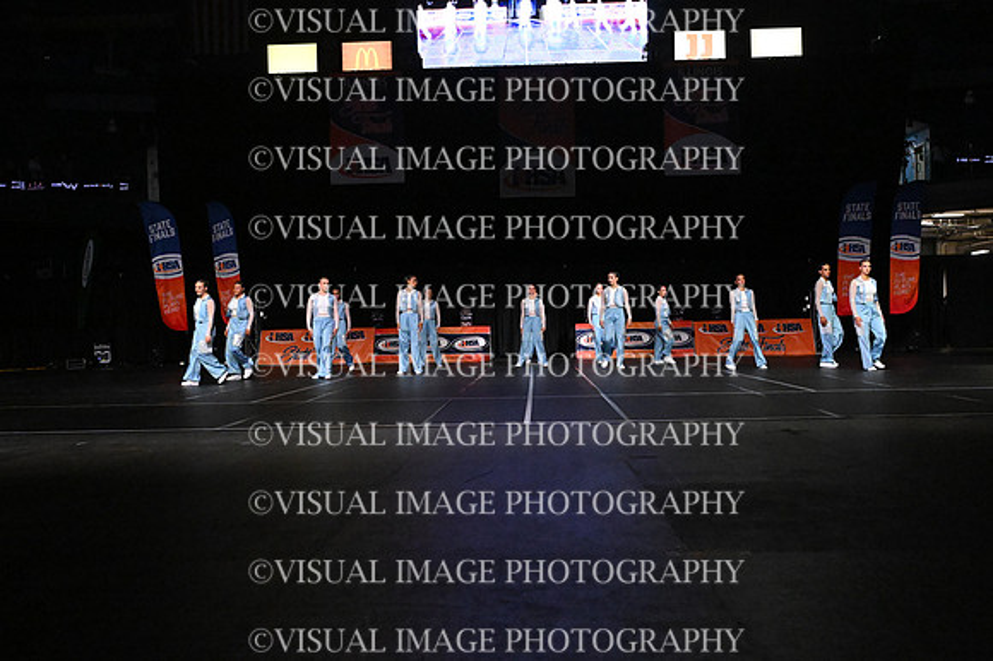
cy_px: 330
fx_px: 992
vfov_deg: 36.8
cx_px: 496
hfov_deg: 53.2
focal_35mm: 36
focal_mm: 24
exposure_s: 1/1000
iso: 10000
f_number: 4
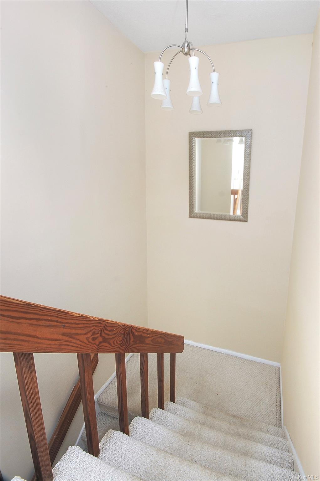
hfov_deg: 77.2
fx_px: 200
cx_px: 160
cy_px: 240
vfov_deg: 100.4
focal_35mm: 15
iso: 200
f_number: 22
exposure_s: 1/25
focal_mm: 10
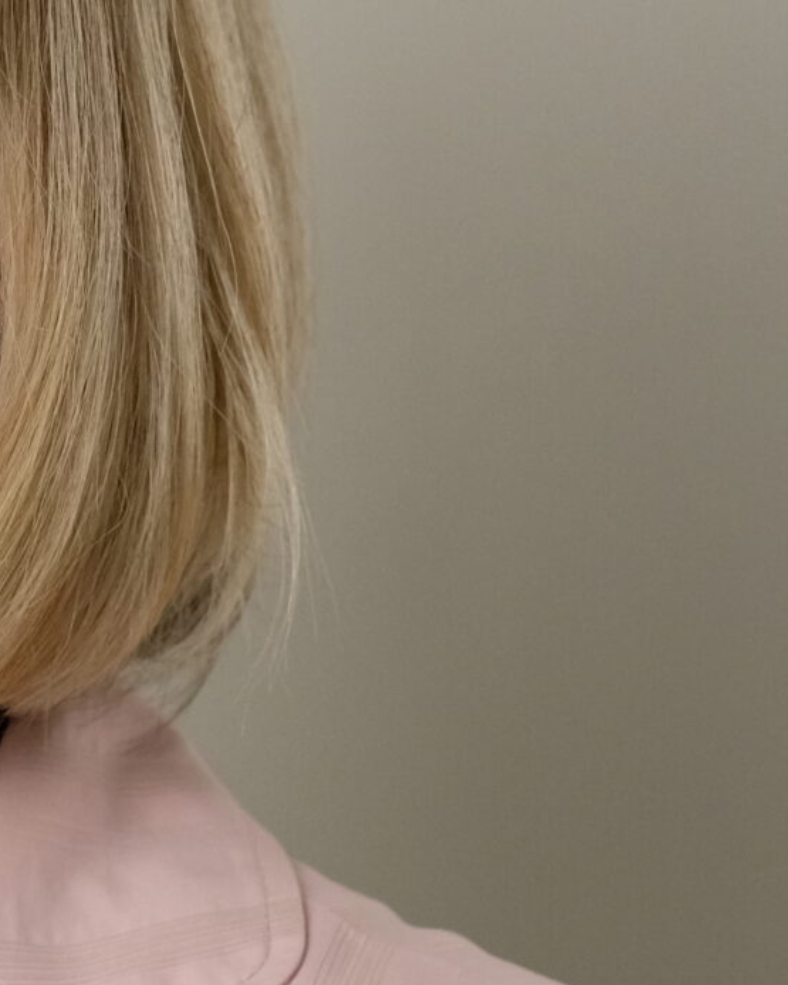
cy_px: 337
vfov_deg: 6.6
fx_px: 8485
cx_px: -361
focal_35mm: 291
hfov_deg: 5.3
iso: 1600
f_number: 4
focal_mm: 56
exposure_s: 1/250
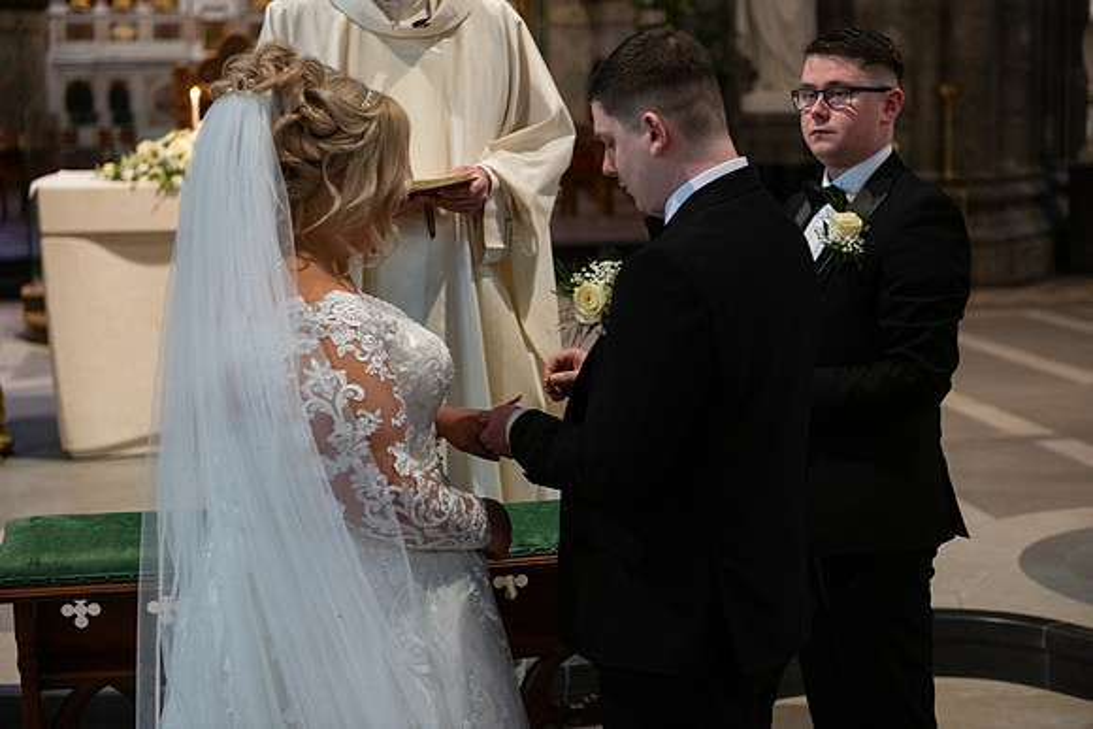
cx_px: 546
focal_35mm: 70
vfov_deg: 19.5
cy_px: 364
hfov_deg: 28.8
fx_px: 2126
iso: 1250
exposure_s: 1/160
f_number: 3.5
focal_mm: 70
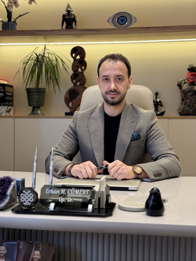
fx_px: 362
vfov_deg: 39.7
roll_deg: +0.0
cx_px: 98
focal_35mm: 48
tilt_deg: -1.1
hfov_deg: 30.3
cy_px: 130
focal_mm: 6.76
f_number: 1.78
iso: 125
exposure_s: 1/100
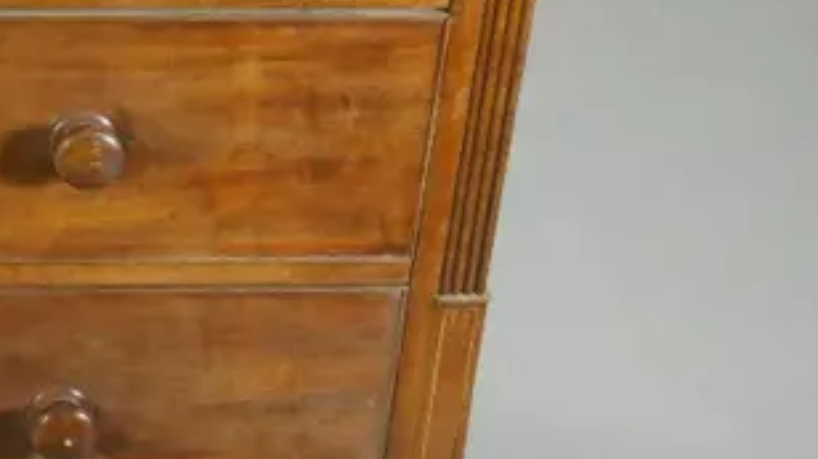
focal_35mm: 116
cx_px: -313
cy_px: -17
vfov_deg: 10.3
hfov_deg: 17.1
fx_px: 2515
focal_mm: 16
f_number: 5.6
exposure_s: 1/60
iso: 2500
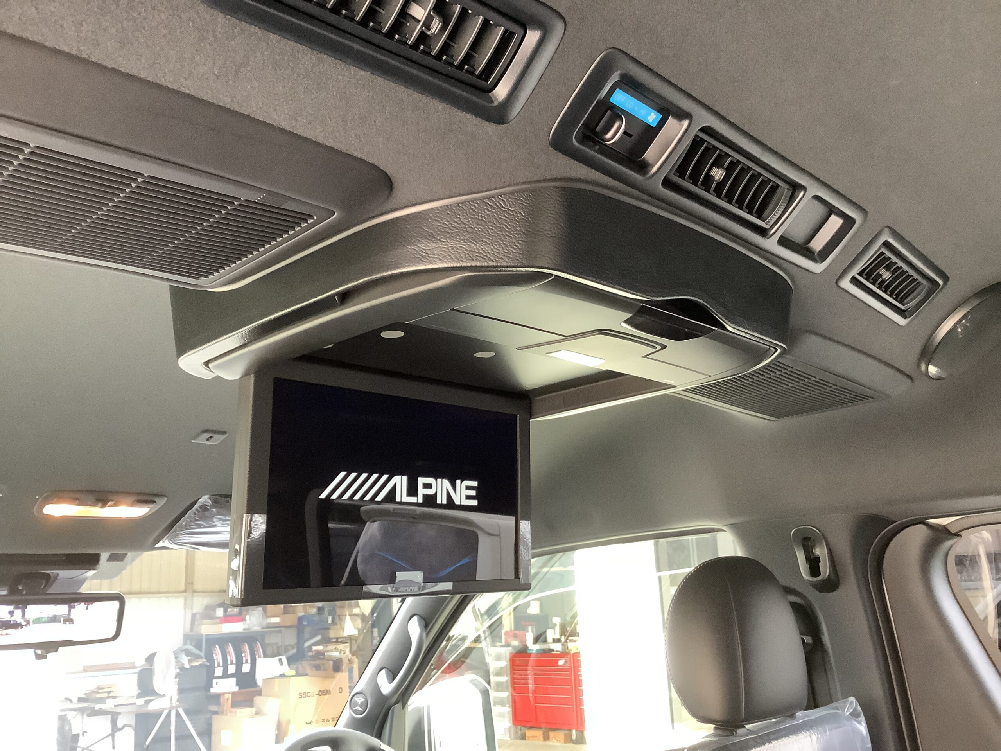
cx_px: 500
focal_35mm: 31
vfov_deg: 45.4
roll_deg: +3.0
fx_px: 896
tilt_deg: +12.8
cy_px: 376
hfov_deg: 58.4
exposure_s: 1/60
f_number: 2.4
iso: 320
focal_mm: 3.3
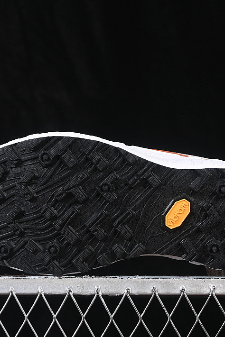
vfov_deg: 17.9
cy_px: 170
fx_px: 1069
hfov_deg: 12.0
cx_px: 130
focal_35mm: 114
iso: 160
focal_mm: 50
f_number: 6.3
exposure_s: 1/60
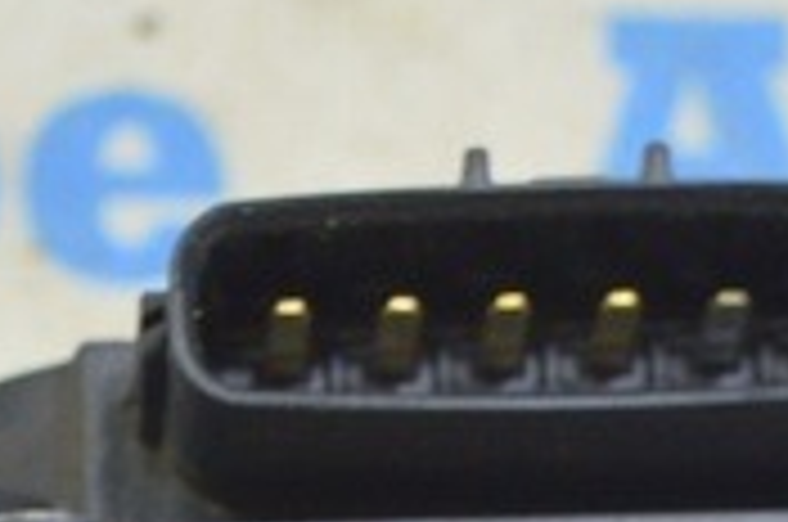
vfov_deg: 4.4
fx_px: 6533
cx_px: -41
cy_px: 1402
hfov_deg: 6.9
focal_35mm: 299
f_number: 5.6
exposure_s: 1/20
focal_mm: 34
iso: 400
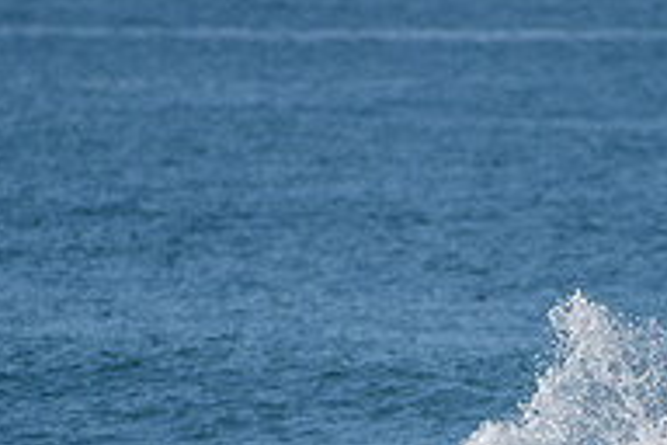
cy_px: 575
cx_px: 483
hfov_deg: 1.4
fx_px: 27919
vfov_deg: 0.9
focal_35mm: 1507
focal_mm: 500
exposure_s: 1/2000
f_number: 5.6
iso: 160
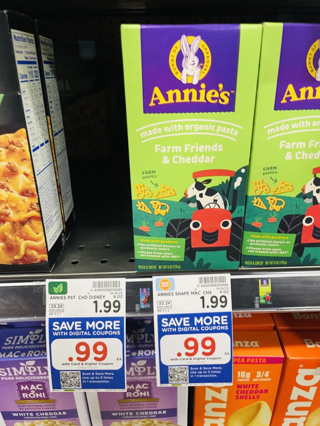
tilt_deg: -25.7
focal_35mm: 26
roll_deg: +2.3
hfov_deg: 53.1
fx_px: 320
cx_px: 160
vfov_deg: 67.3
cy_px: 213
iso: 200
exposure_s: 1/44
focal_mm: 4.2
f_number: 1.6
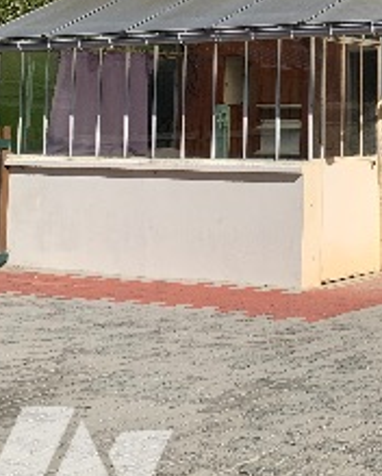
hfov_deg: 18.2
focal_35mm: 74
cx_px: 593
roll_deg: +0.1
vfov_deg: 24.8
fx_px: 1043
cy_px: 35
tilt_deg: +4.6
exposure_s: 1/3650
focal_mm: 4.25
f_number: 1.8
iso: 25
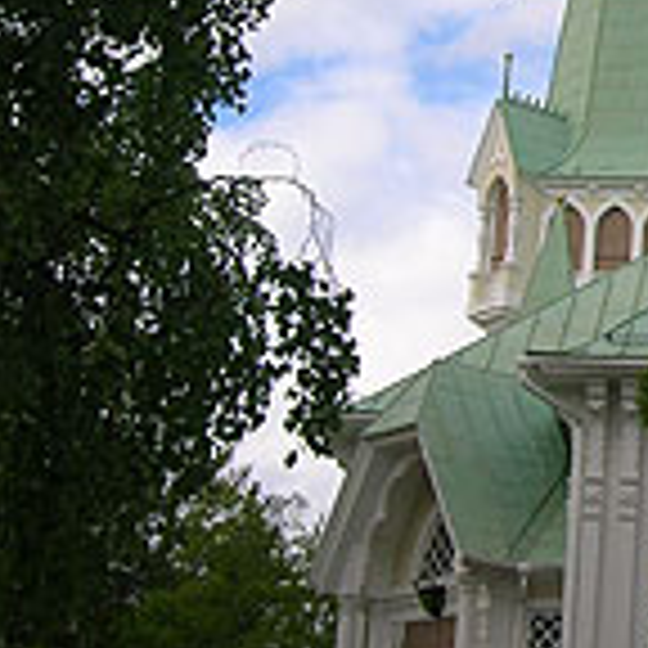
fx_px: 2224
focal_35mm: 105
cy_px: 194
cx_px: 927
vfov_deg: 16.5
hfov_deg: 15.5
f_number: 5
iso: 50
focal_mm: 6.4
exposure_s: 1/260
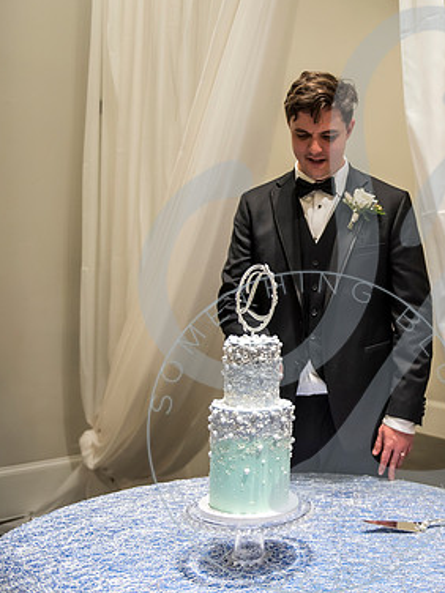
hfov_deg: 32.2
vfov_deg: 43.8
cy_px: 300
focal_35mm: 43
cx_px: 388
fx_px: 737
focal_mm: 29
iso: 640
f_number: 2.8
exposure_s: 1/125
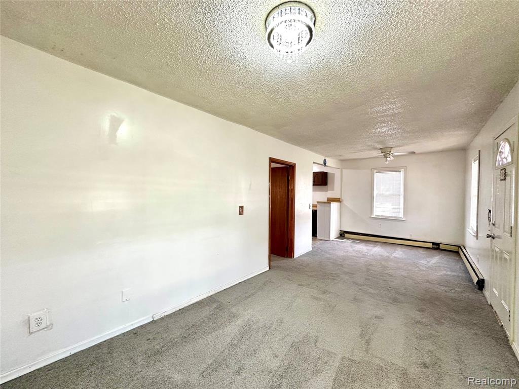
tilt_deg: -0.6
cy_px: 194
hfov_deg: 102.1
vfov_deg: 85.7
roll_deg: -1.3
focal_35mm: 14
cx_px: 260
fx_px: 210
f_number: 2.2
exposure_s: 1/99
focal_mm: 2.22
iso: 250
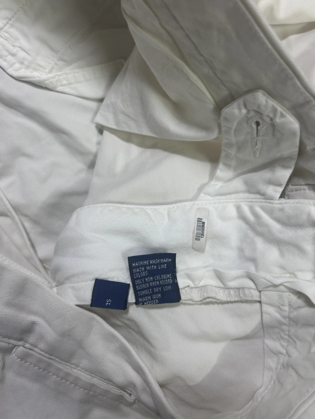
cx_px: 158
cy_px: 210
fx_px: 315
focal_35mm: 26
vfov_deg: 67.3
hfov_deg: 53.1
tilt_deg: -80.0
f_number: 1.5
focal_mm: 5.7
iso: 80
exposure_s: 1/50
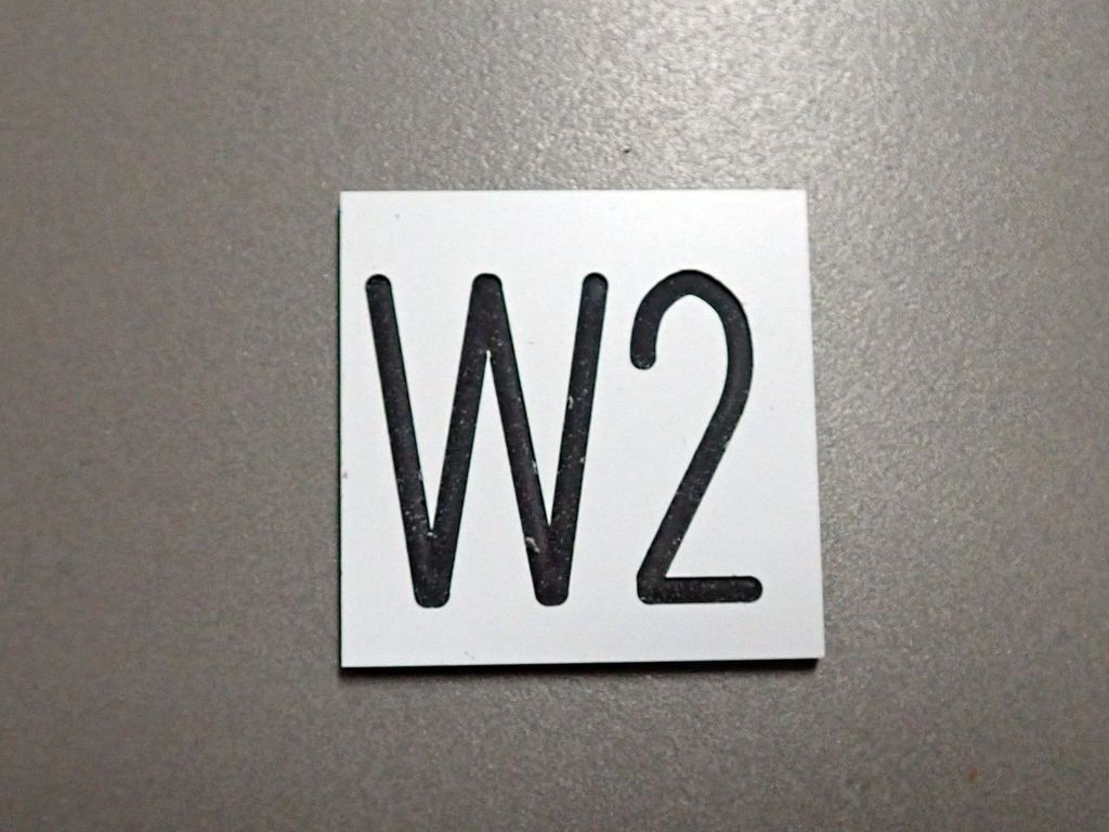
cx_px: 554
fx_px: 961
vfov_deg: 46.8
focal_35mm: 30
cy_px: 416
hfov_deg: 60.0
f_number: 2.3
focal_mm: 5.5
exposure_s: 1/200
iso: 640
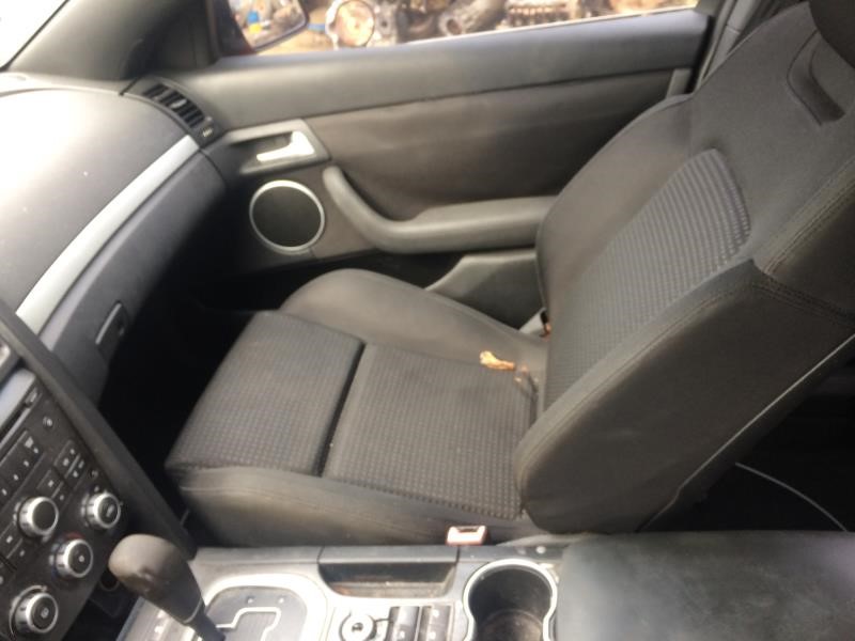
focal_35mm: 29
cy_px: 320
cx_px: 428
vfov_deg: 48.2
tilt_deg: -32.4
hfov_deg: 61.7
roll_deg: +5.1
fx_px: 716
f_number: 2.2
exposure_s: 1/40
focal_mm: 4.15
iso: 32
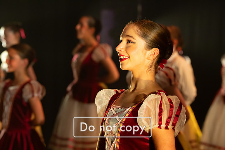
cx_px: 112
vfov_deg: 6.9
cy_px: 75
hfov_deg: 10.3
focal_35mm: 200
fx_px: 1250
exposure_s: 1/160
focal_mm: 200
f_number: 8
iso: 4000
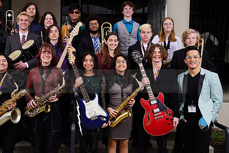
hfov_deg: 42.3
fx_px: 293
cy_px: 77
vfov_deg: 29.3
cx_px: 81
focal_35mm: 46
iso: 100
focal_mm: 33
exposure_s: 1/200
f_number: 8
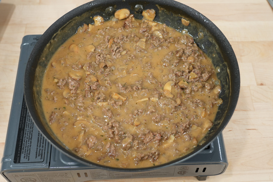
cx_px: 136
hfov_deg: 42.7
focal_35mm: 46
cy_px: 91
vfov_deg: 29.2
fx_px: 349
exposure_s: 1/100
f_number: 4
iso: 500
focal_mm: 31
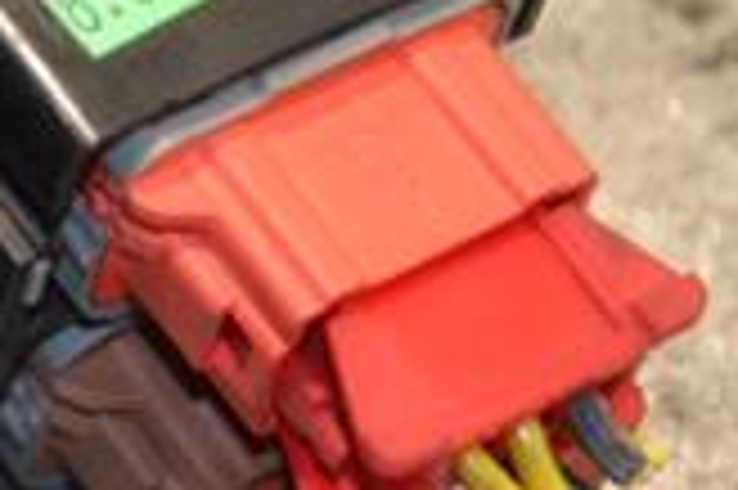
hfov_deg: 9.2
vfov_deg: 6.2
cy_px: 171
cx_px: -270
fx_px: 4505
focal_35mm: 220
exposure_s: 1/80
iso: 400
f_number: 5.3
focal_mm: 40
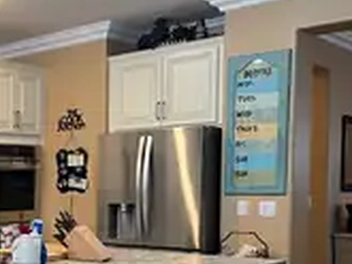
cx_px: -68
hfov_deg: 27.2
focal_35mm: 63
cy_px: 228
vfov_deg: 22.8
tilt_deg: -3.9
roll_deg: +1.4
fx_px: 641
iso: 160
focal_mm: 5.7
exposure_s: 1/60
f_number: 1.5
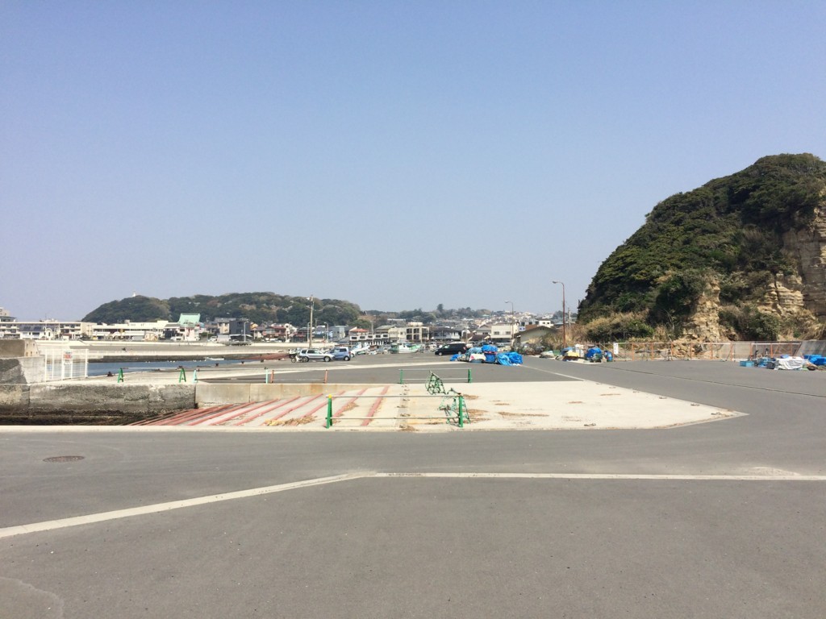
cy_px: 310
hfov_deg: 61.7
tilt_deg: +0.6
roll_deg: -0.6
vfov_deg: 48.2
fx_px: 692
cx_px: 413
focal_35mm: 29
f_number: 2.2
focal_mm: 4.15
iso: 32
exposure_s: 1/2933
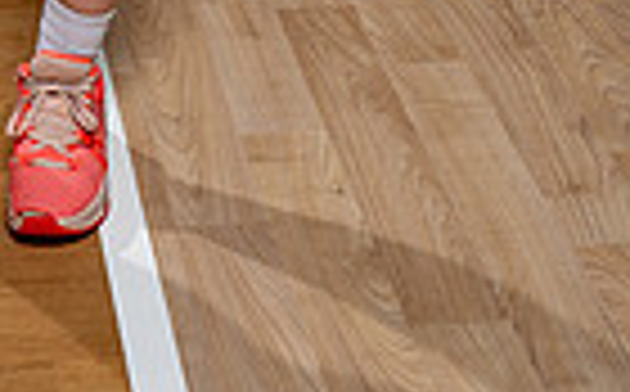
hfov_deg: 16.1
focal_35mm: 128
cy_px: -604
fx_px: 2194
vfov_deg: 9.0
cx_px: 45
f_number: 8
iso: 100
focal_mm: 39
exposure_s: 1/250
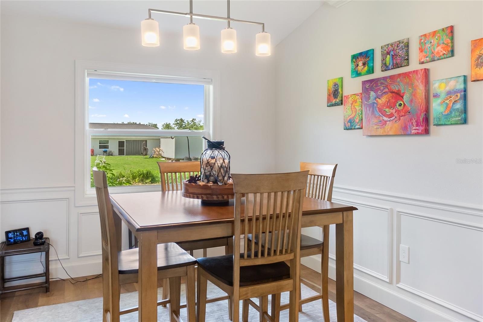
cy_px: 161
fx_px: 362
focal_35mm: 27
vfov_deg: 47.9
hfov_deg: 67.4
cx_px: 242
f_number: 5.6
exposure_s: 1/30
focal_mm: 18
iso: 640
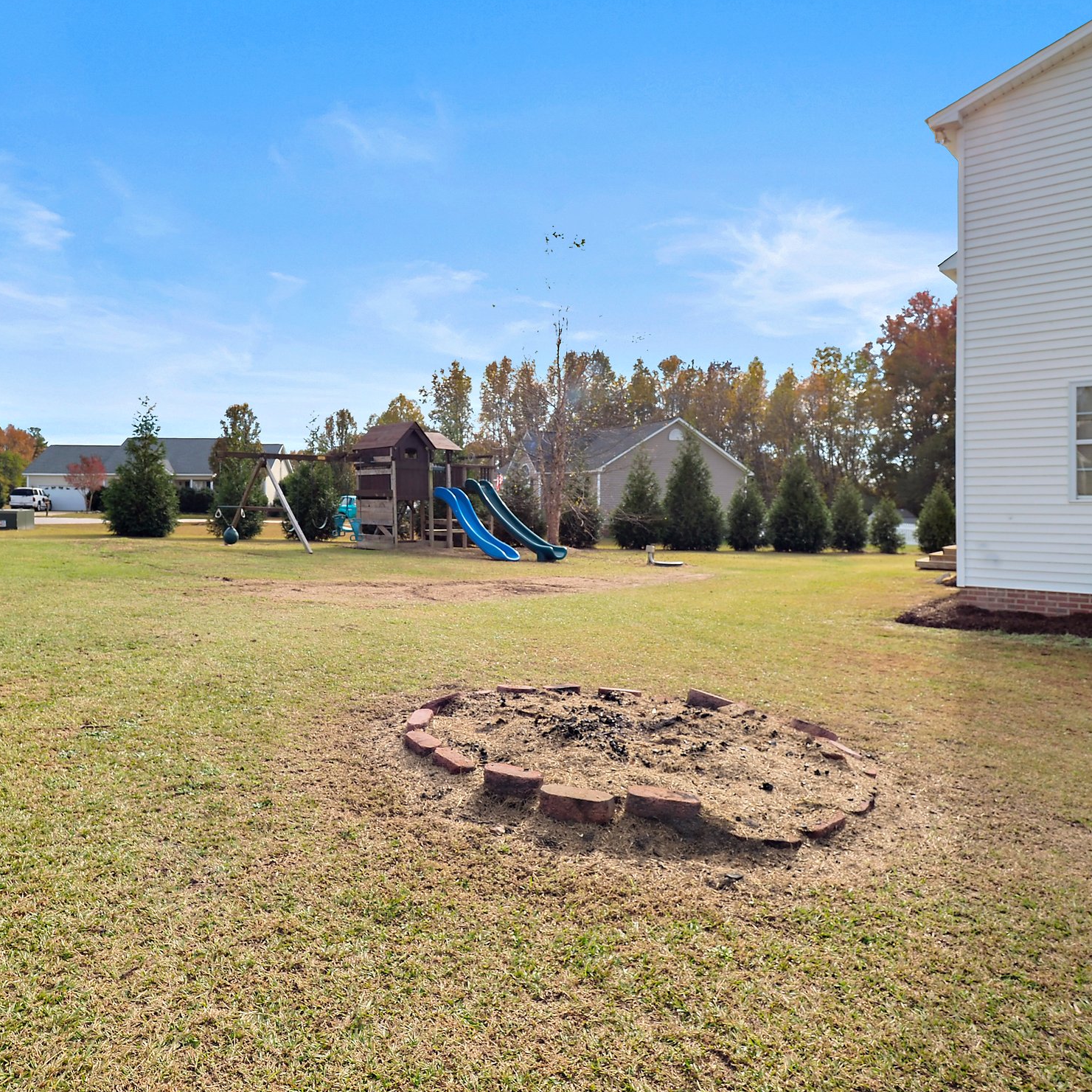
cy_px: 532
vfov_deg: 69.6
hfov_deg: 69.5
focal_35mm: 22
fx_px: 785
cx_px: 491
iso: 100
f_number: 5
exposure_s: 1/250
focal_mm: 9
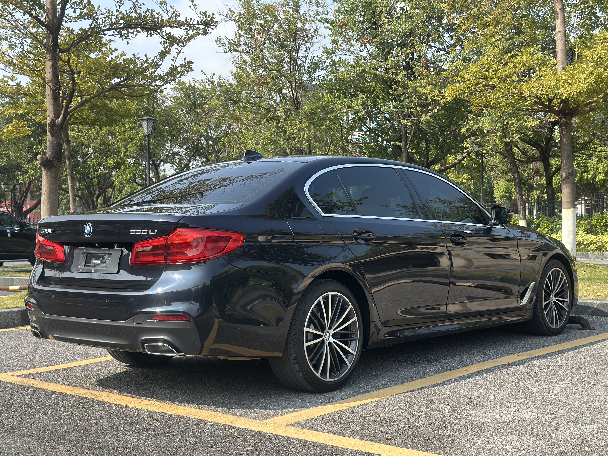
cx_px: 304
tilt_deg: -0.6
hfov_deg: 39.7
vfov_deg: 30.3
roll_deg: +1.0
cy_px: 228
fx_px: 843
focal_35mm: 48
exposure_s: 1/1639
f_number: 1.78
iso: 80
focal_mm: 6.86
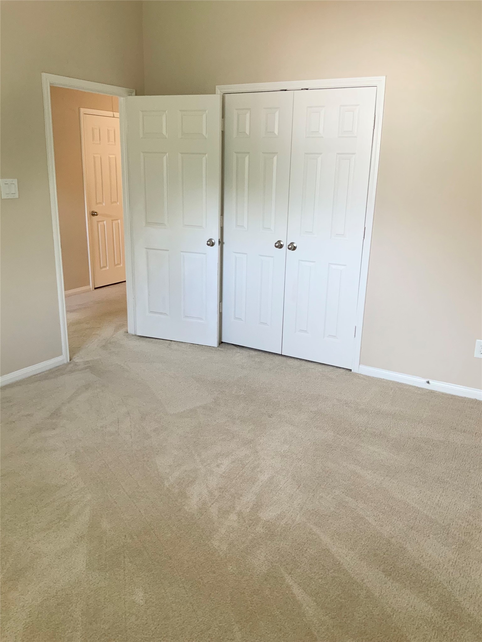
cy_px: 321
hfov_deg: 48.2
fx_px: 538
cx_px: 241
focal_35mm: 29
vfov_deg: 61.7
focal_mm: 3
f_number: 1.8
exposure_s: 1/60
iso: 100
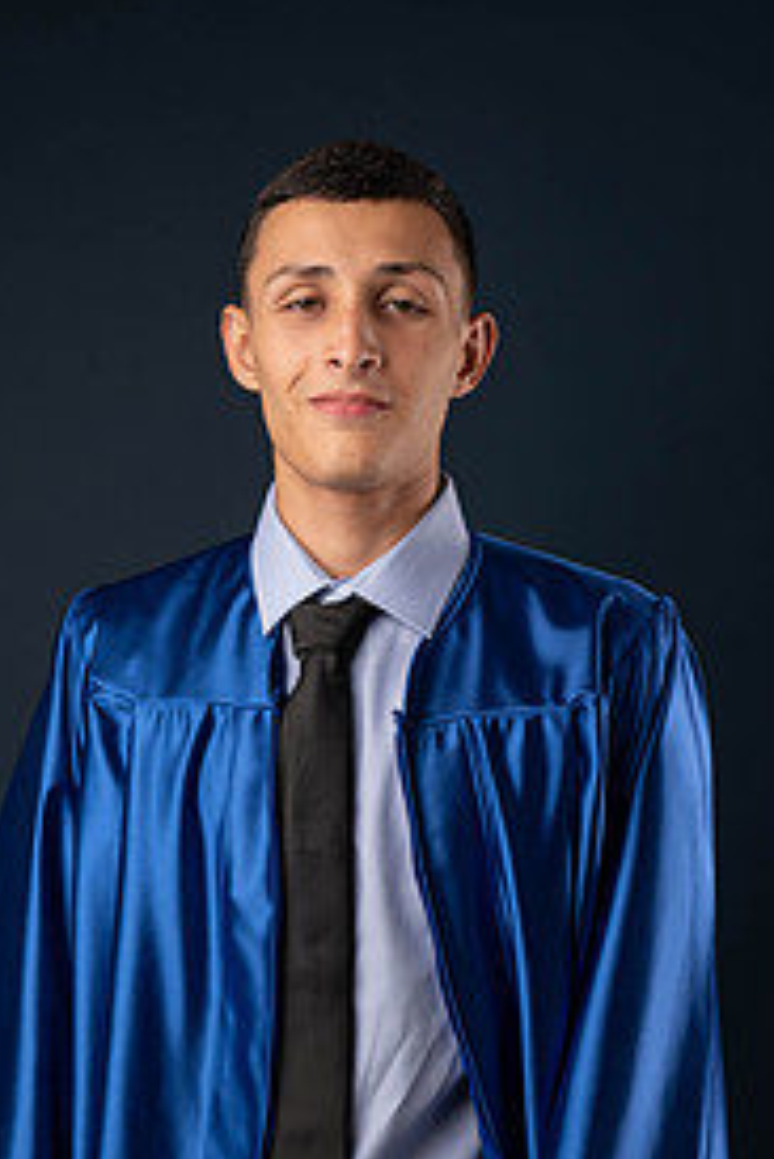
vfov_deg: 21.9
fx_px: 2963
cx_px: 275
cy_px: 897
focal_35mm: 92
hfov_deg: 14.9
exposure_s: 1/100
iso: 200
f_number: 5.6
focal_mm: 56
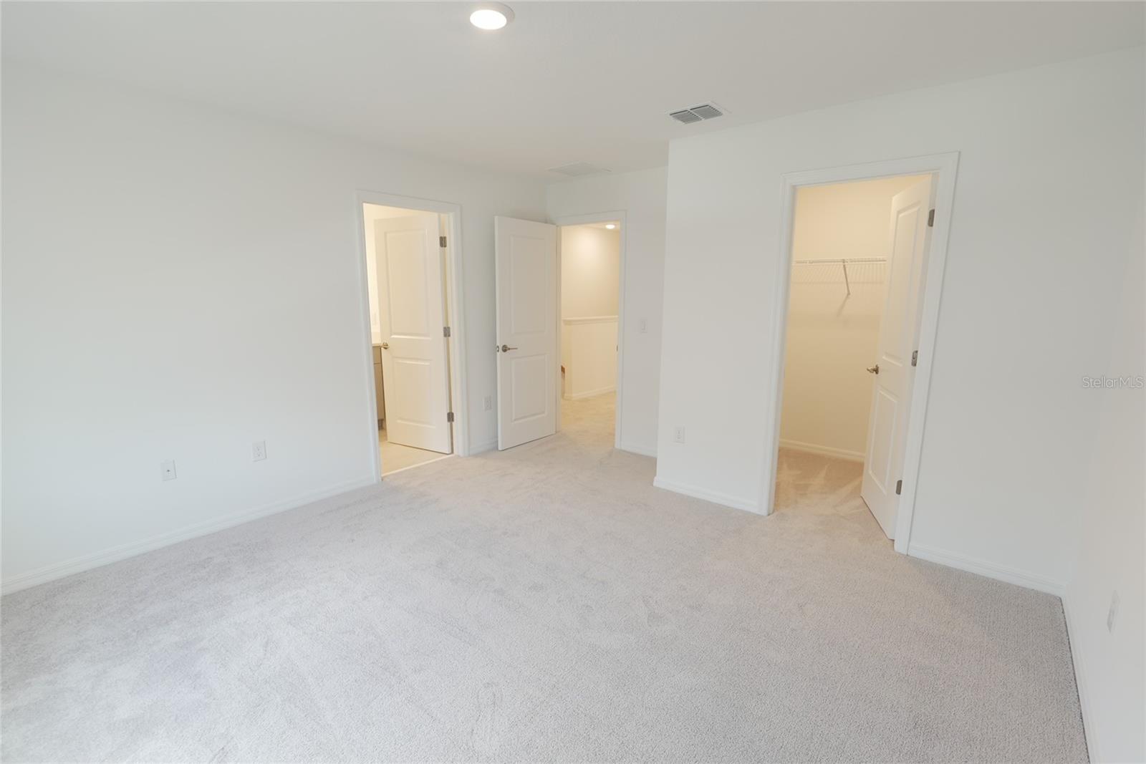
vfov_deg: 73.8
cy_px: 382
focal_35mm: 16
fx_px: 509
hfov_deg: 96.7
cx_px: 573
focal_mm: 11
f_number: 2.2
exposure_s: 1/40
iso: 100
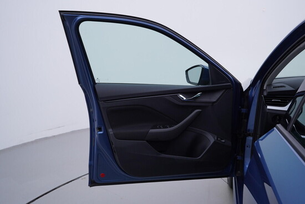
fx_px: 305
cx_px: 152
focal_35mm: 36
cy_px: 102
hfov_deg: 53.1
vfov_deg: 36.9
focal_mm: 24
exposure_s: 1/80
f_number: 4
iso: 125
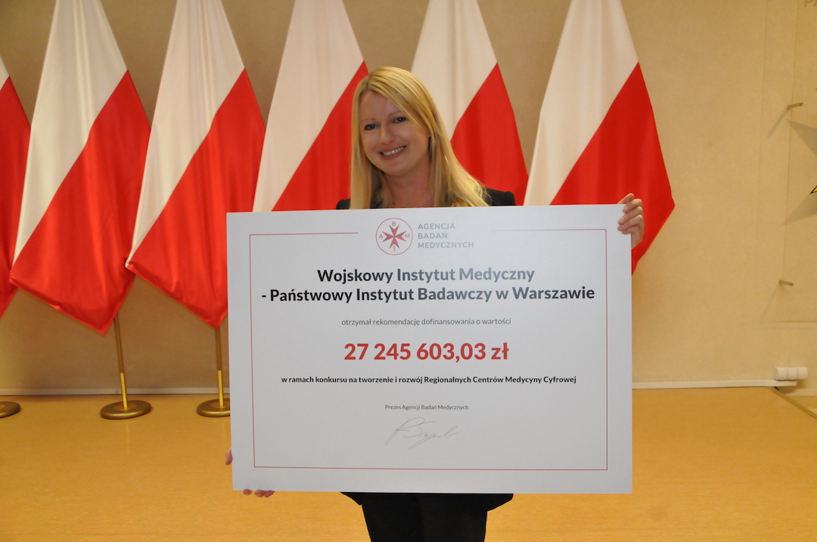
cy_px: 271
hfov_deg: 57.3
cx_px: 408
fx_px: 748
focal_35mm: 33
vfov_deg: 39.9
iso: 2500
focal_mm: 22
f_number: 5.6
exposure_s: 1/100
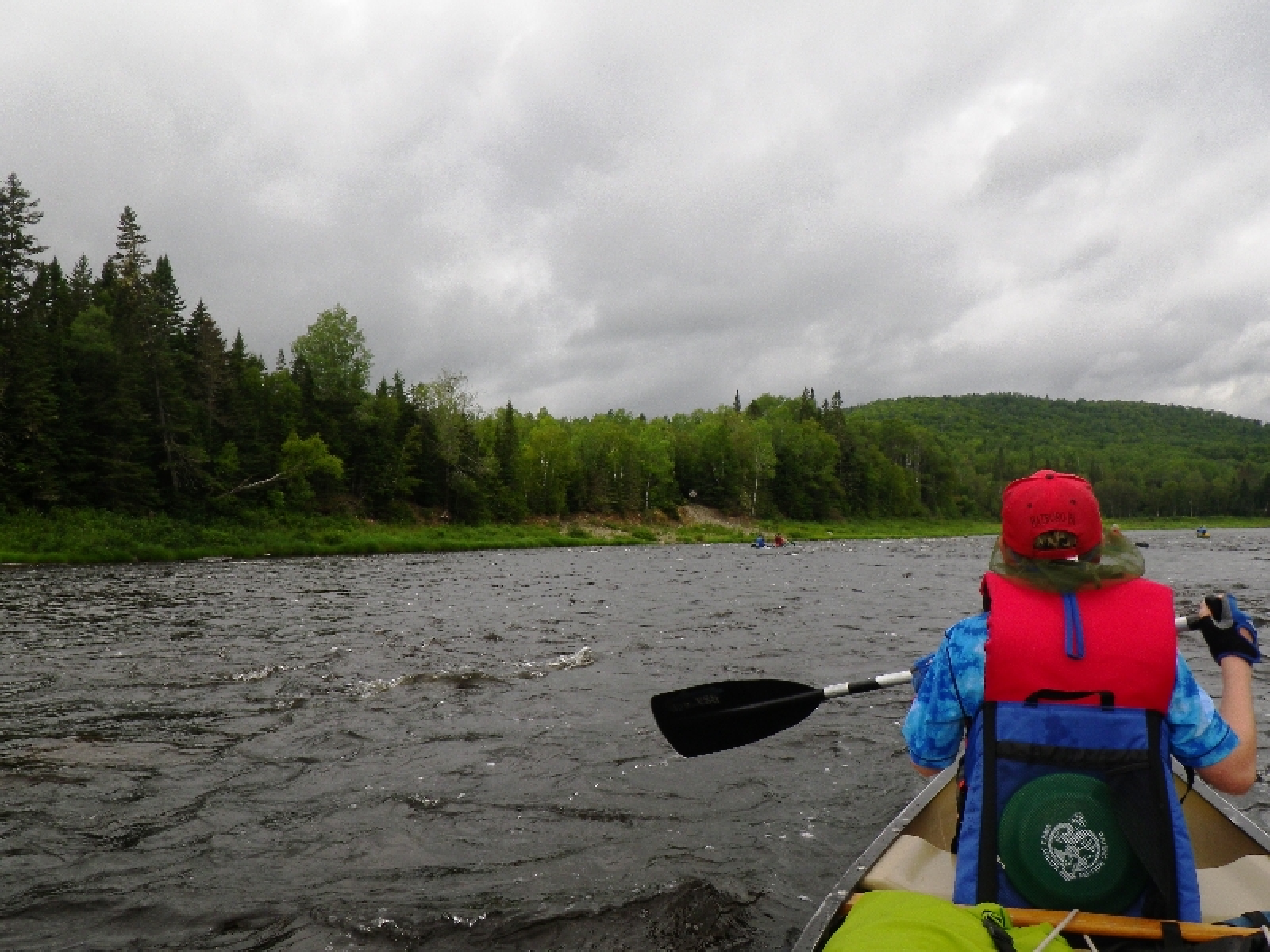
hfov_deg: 63.4
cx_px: 635
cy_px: 476
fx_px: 1027
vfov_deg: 49.7
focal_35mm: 28
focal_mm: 5
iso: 80
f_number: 4.2
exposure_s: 1/400
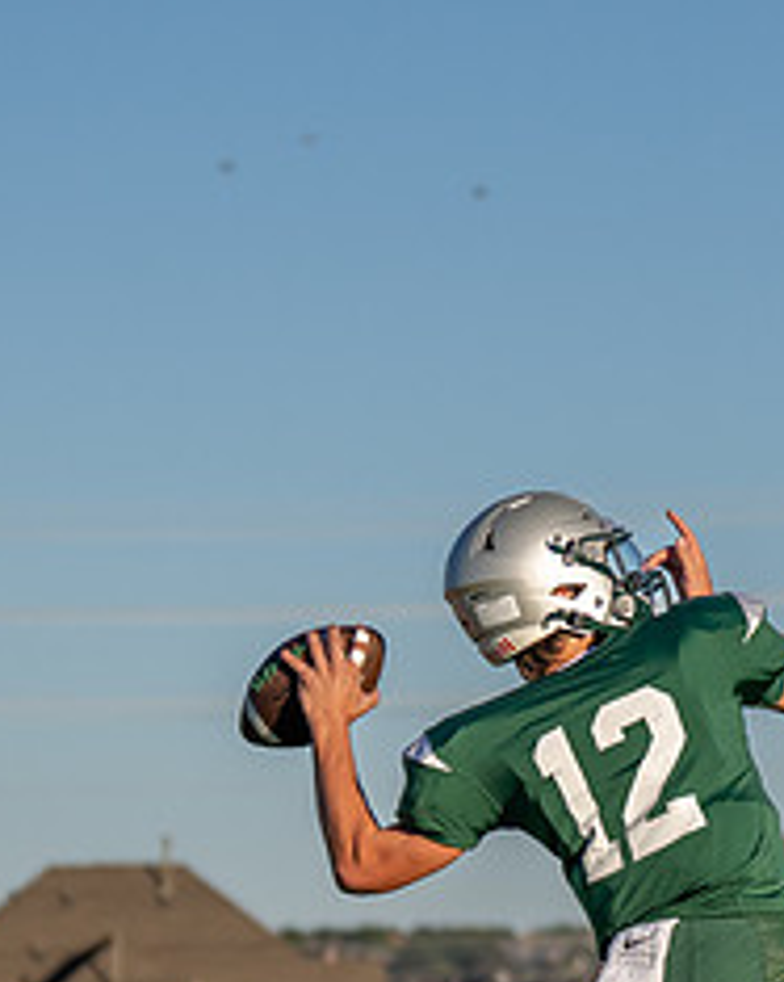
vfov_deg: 6.6
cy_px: 817
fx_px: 8475
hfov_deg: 5.3
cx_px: 690
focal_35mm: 292
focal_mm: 78
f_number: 2.8
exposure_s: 1/4000
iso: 250
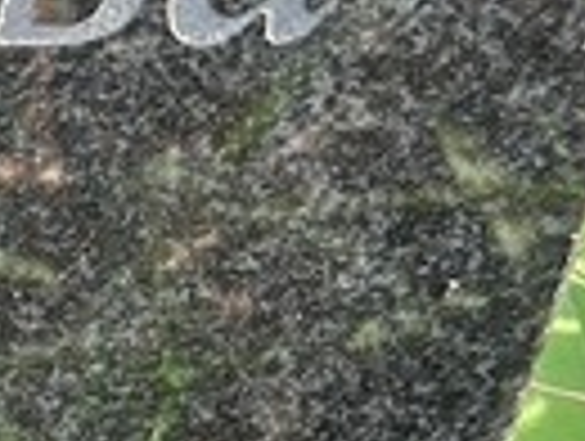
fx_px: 2709
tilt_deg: -39.2
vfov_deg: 9.2
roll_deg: +4.3
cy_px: 518
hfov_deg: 10.4
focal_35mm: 160
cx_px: -882
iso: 64
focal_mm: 5.7
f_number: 1.5
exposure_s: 1/171
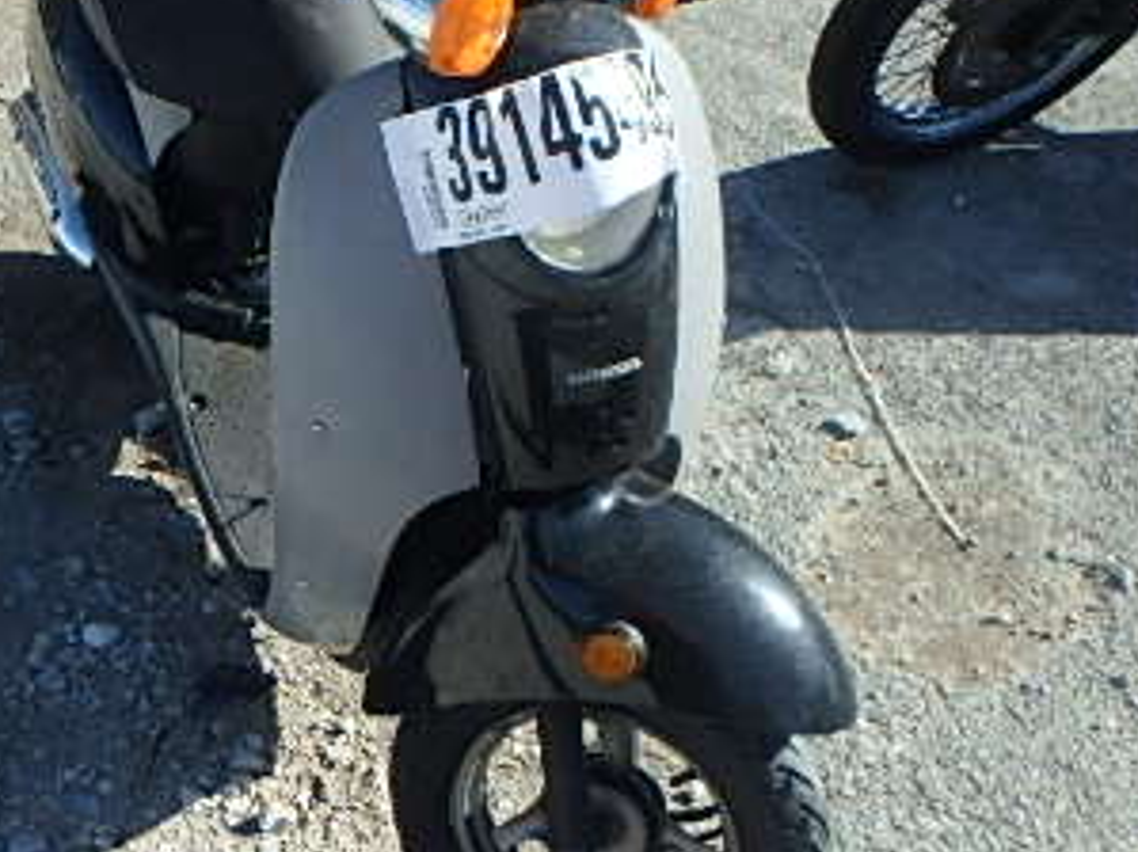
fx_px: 1479
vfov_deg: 32.1
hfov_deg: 41.3
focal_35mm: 45
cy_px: 491
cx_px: 339
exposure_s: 1/800
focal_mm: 3.7
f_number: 3.5
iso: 125
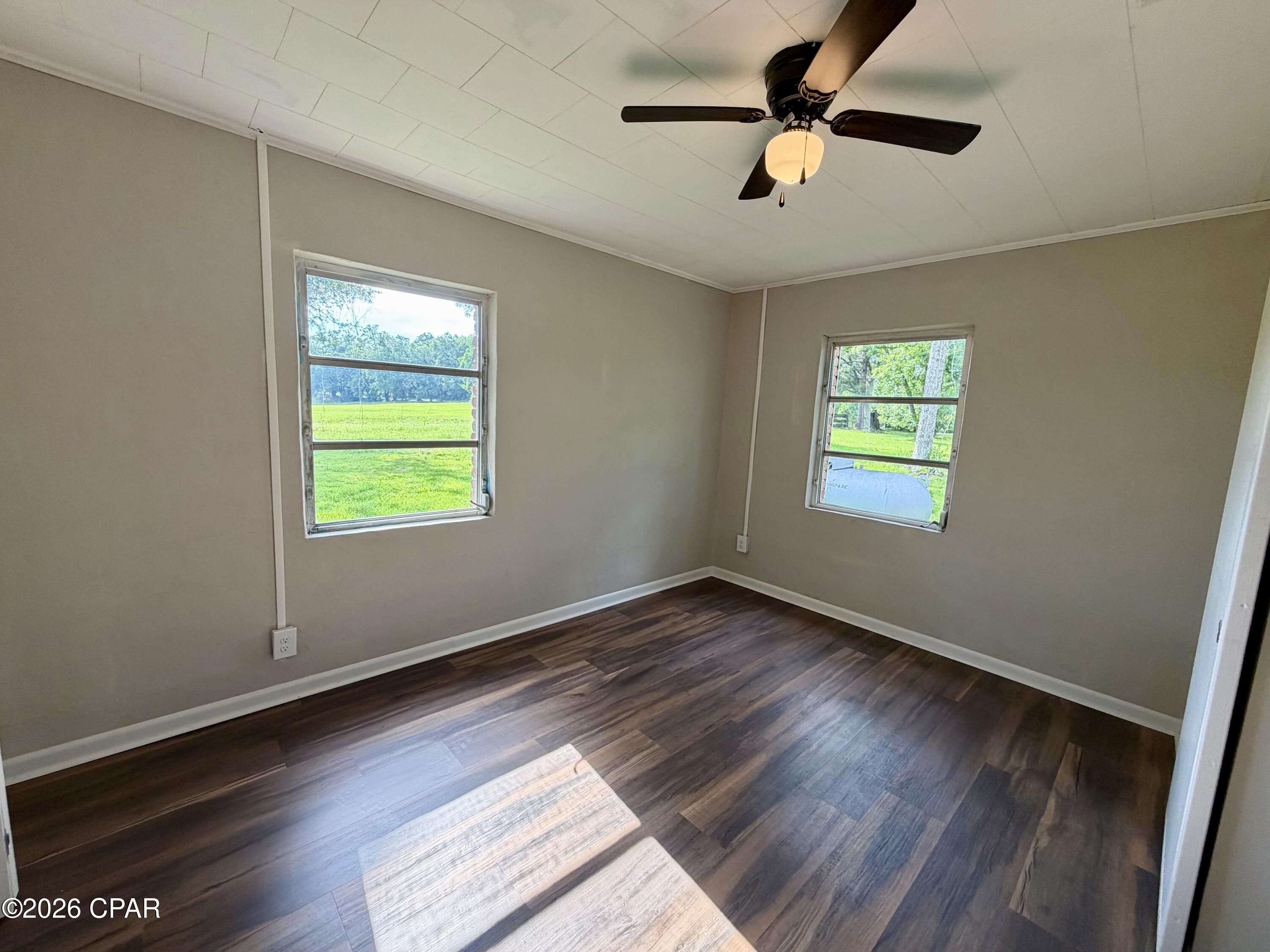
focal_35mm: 14
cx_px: 635
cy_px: 476
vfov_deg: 85.7
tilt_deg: -7.7
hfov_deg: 102.1
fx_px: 514
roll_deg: -3.1
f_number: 2.2
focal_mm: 2.22
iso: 64
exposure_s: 1/121
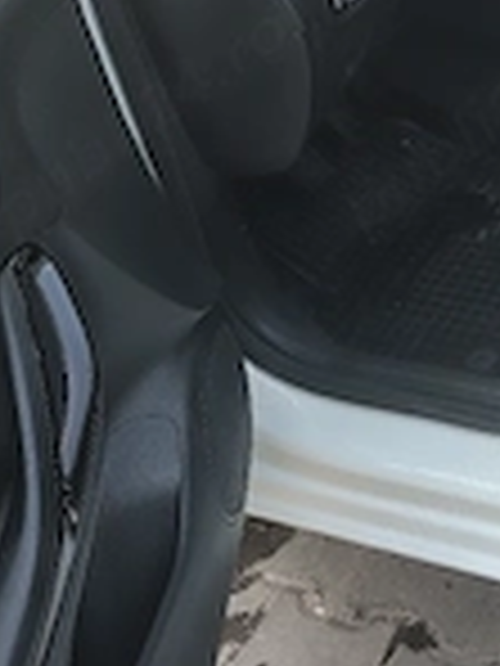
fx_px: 1252
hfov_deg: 21.2
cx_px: 581
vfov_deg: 29.4
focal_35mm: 65
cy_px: 176
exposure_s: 1/100
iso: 126
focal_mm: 5.56
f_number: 1.8
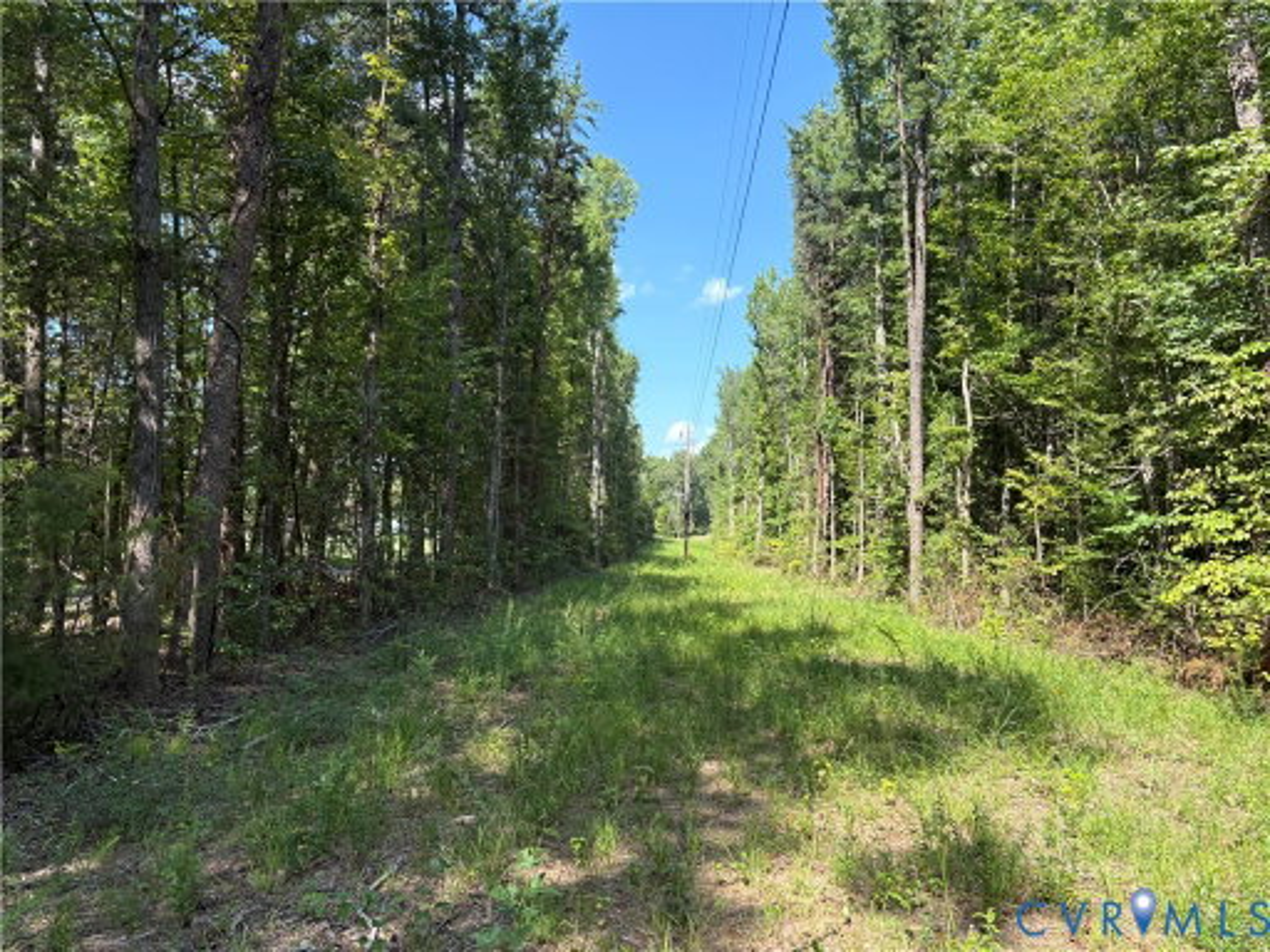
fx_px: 954
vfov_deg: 53.1
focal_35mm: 26
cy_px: 476
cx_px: 635
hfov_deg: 67.3
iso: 50
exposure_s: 1/1135
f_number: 1.6
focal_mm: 5.96
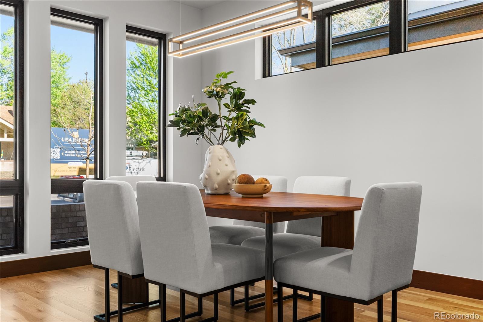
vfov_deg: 38.4
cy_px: 161
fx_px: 463
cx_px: 242
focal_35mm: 34
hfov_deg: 55.1
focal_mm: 34.5
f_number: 8
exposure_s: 1/5
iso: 640
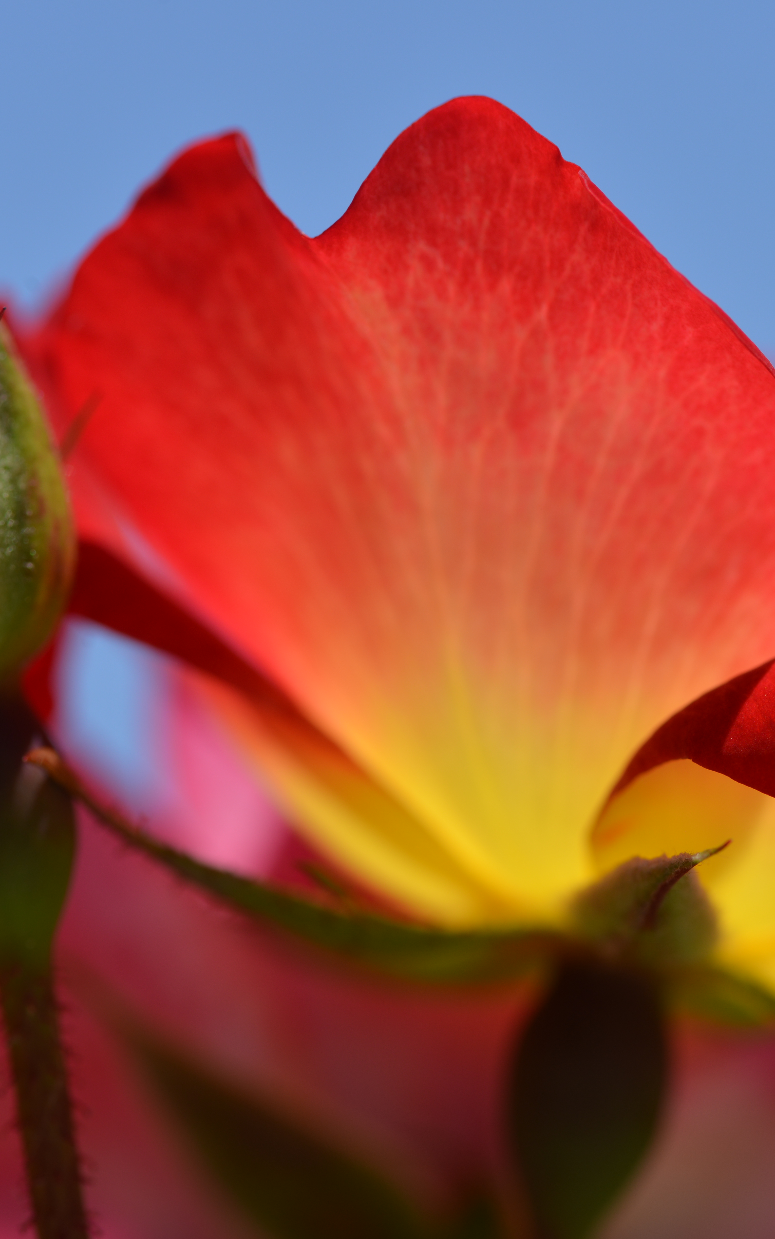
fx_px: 5441
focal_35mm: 161
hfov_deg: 8.1
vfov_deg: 13.0
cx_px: 731
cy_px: 621
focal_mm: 105
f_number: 9
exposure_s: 1/320
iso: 100
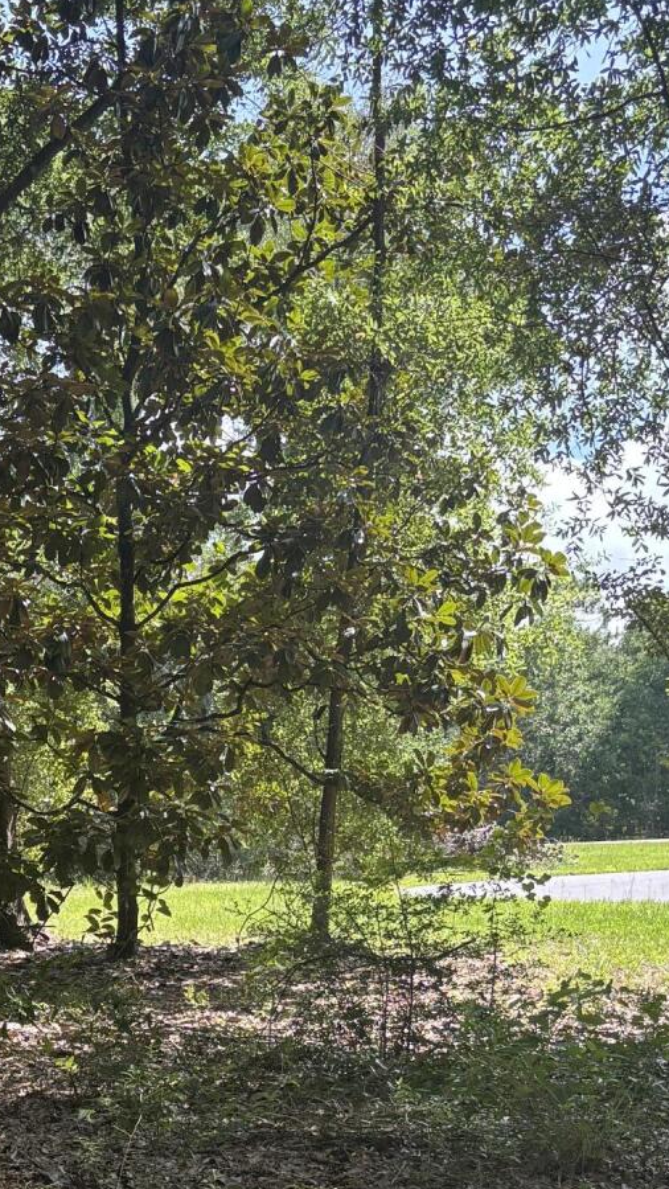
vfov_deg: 32.1
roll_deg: +1.0
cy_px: 1013
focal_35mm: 63
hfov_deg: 18.5
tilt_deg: -3.6
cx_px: -37
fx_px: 1986
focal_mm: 5.96
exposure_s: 1/414
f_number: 1.6
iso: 50
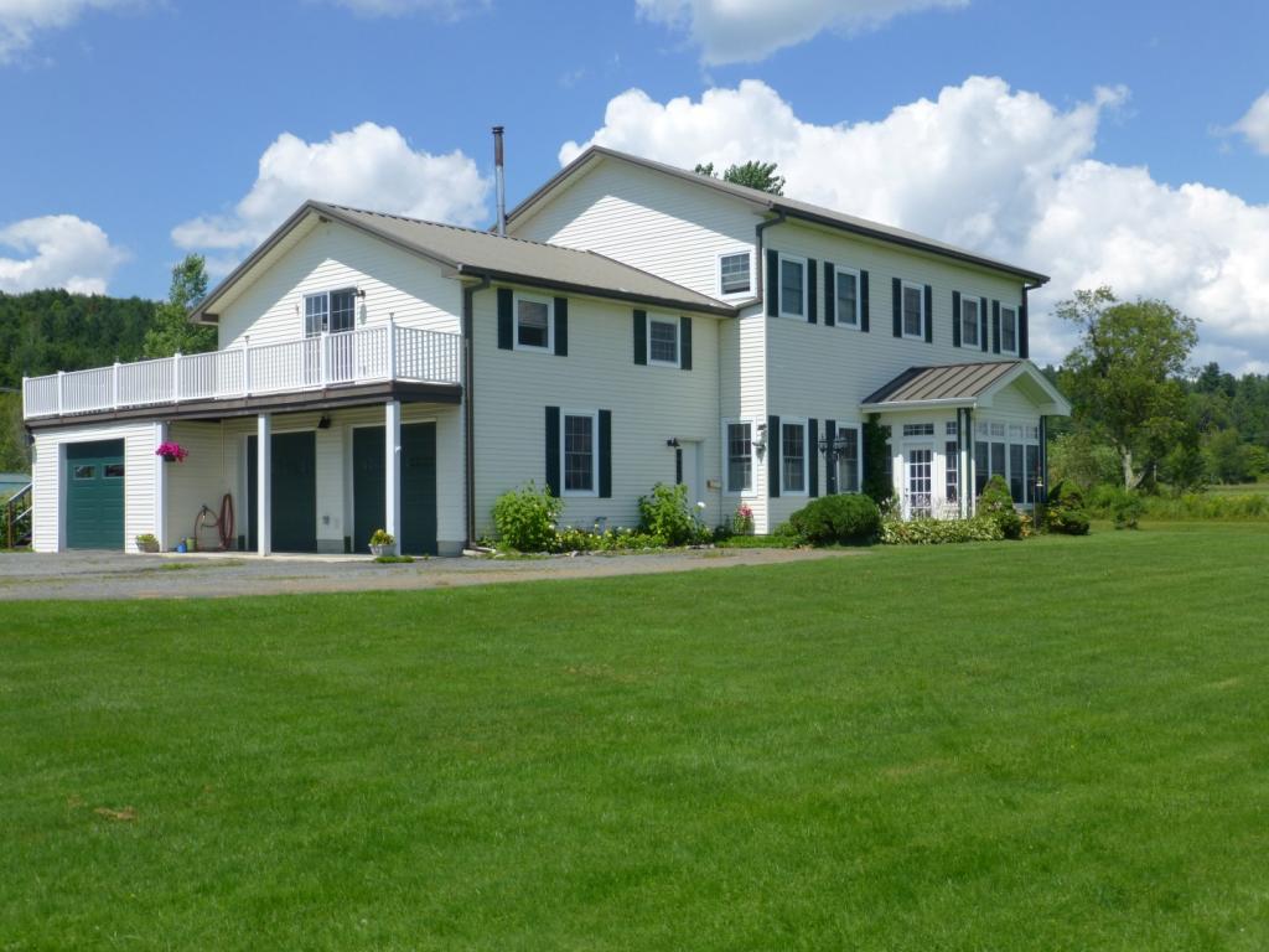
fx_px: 1430
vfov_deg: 36.8
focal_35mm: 39
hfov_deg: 47.9
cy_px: 476
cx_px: 634
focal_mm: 6.9
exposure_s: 1/1000
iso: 100
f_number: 3.9
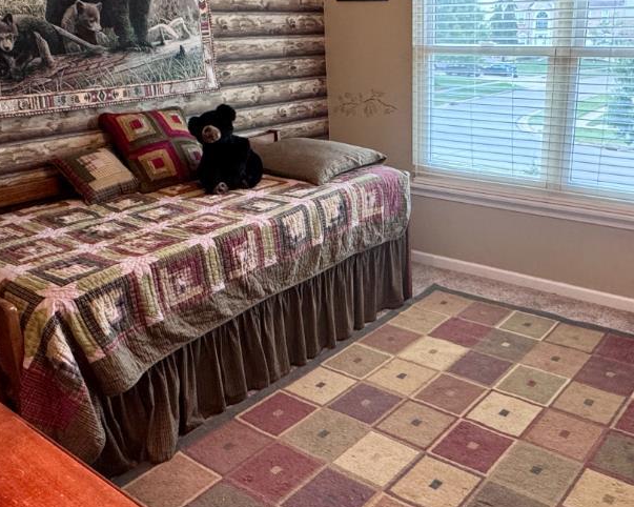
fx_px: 638
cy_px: 247
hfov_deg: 52.3
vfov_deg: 43.3
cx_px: 396
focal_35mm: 34
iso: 320
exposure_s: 1/120
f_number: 2.2
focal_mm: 2.22
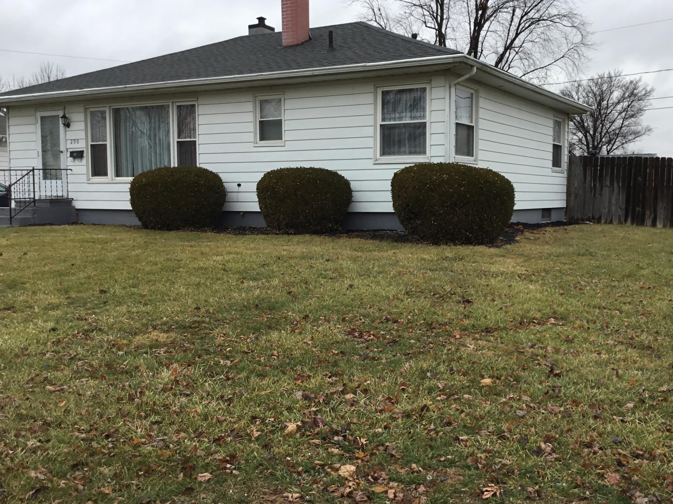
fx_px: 758
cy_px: 259
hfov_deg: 47.8
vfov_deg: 36.8
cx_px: 378
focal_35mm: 39
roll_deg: -0.1
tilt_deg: -4.9
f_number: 2.4
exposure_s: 1/337
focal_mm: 3.3
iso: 25
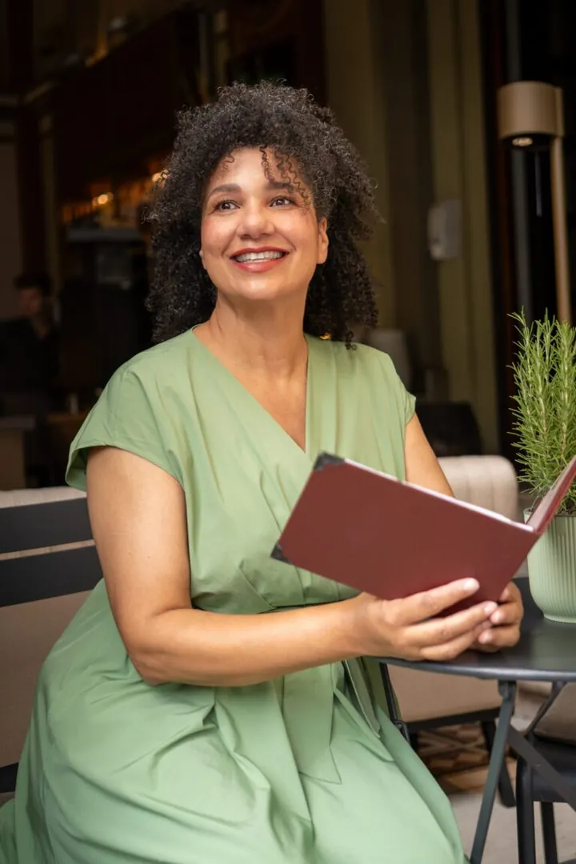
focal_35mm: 50
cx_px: 288
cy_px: 432
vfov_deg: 39.6
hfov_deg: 27.0
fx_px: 1200
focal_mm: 50
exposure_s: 1/500
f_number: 2.8
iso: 320
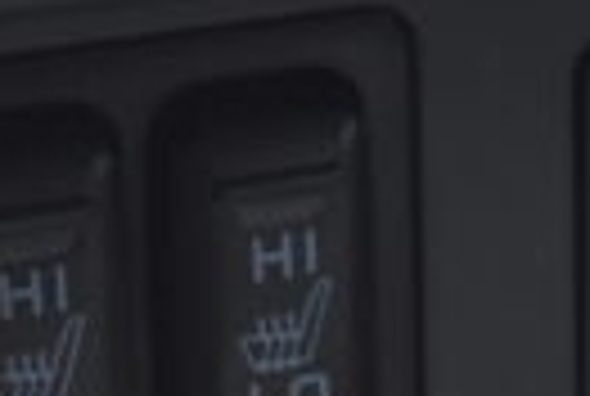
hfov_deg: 7.8
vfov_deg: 5.4
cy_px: -182
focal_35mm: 255
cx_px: 1004
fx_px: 4188
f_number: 4.2
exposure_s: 1/640
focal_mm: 29
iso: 1600
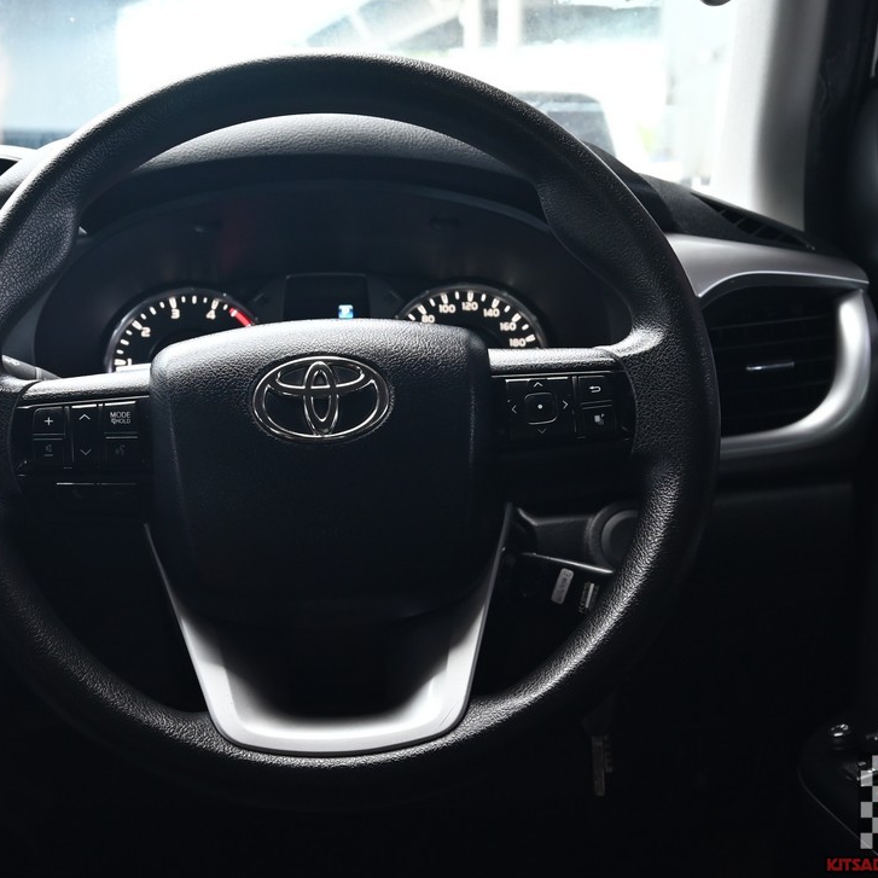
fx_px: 1550
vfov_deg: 31.6
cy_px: 440
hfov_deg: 31.5
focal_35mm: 54
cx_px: 321
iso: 560
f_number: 5.6
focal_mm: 28.5
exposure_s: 1/30
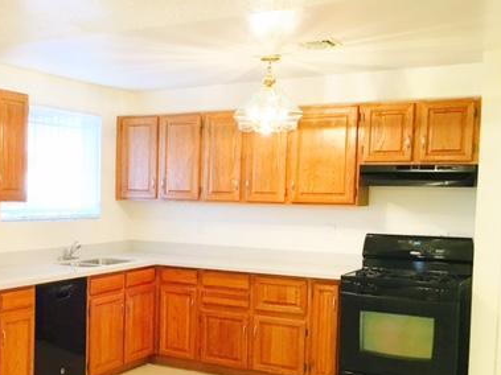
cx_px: 91
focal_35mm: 49
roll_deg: -1.0
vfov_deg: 29.5
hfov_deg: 37.4
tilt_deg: -4.6
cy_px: 243
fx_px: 709
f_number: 2.2
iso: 80
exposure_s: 1/30
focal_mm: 4.15
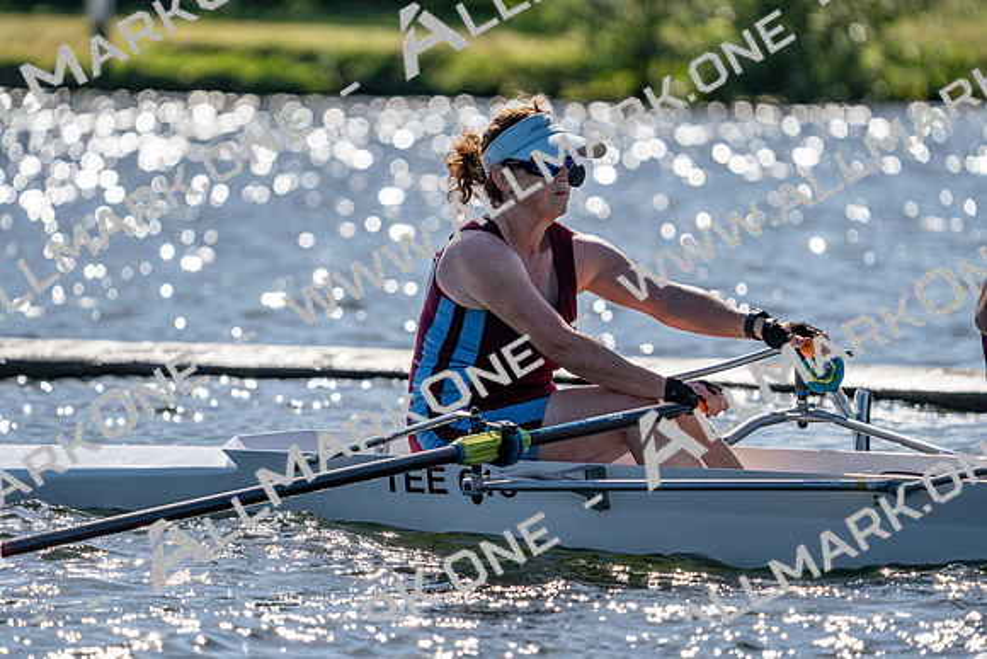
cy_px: 330
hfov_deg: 5.6
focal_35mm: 368
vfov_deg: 3.7
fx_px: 10091
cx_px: 494
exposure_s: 1/2000
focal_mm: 368
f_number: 6.3
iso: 160
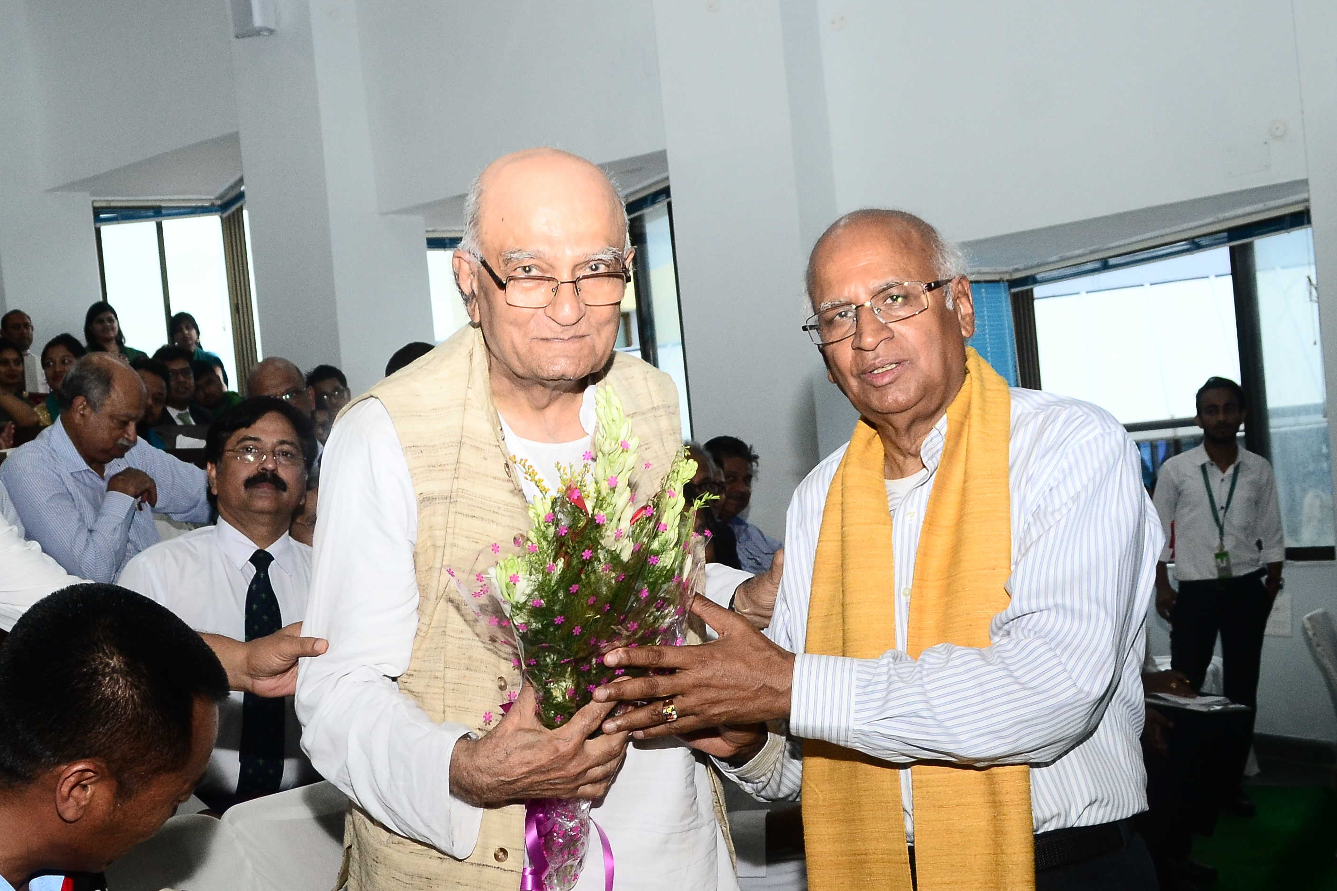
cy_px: 619
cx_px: 550
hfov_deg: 44.3
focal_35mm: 44
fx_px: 1634
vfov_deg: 30.2
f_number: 5.6
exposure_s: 1/125
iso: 800
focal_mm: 18
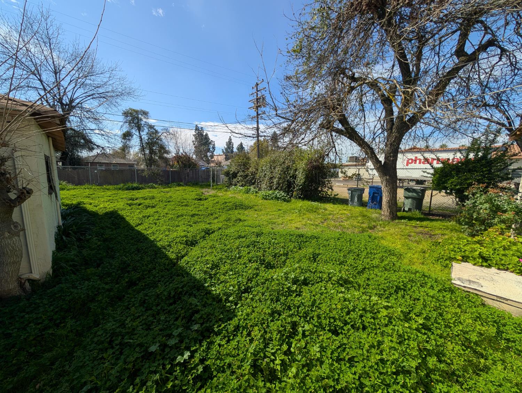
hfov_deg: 110.5
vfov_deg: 94.6
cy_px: 196
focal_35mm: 12
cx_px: 261
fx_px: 181
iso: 53
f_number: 1.7
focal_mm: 2.02
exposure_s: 1/3077
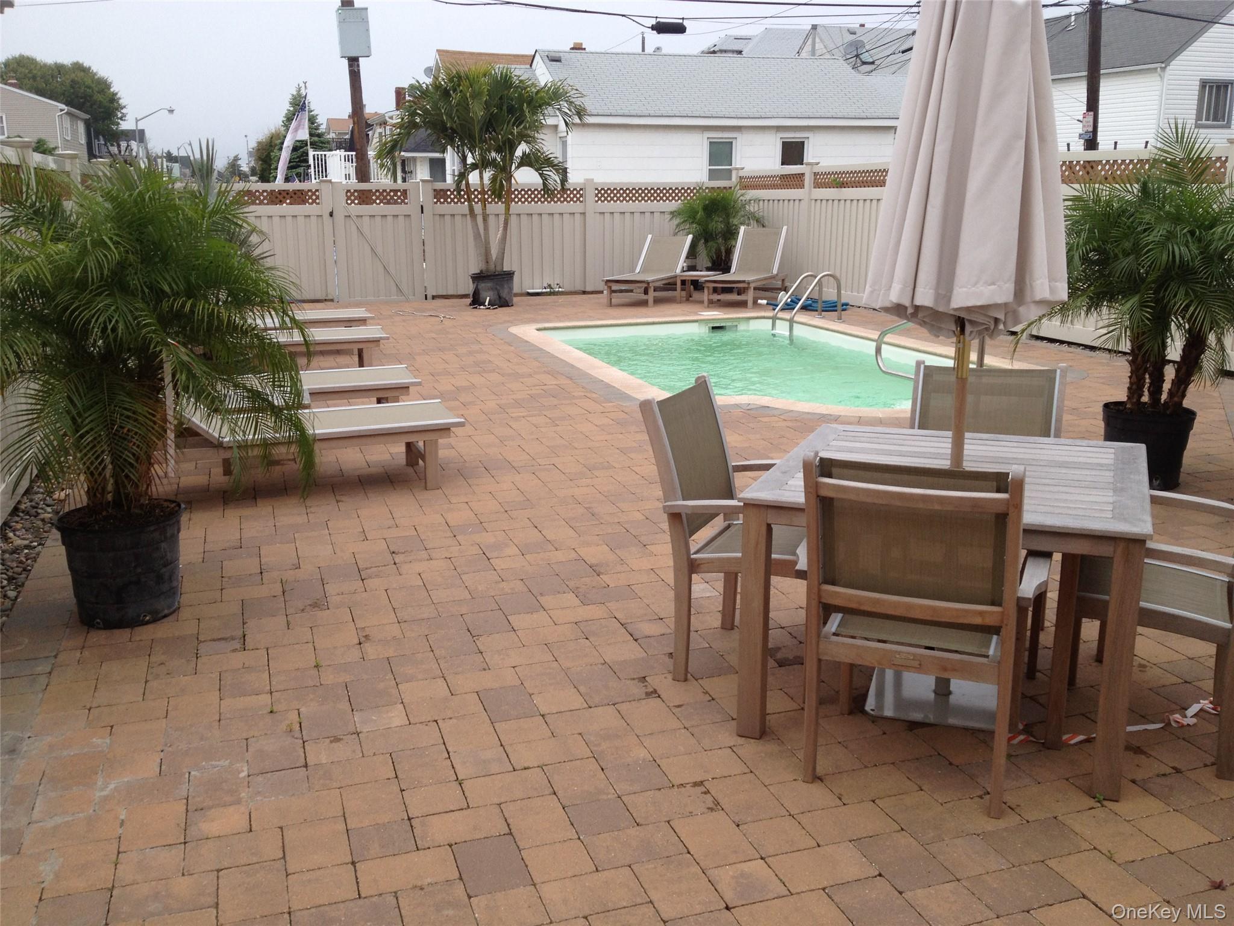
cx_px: 617
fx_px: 1248
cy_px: 463
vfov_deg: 40.7
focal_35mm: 35
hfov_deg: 52.6
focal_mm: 4.28
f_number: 2.4
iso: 64
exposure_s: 1/613
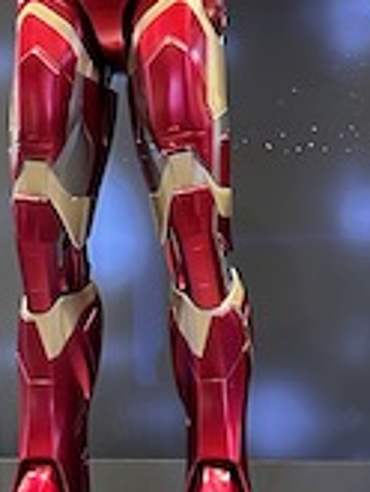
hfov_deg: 15.9
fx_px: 1324
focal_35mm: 93
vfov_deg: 21.0
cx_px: 101
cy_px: 191
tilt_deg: +10.8
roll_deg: +0.3
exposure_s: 1/59
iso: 800
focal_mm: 6.86
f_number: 1.78
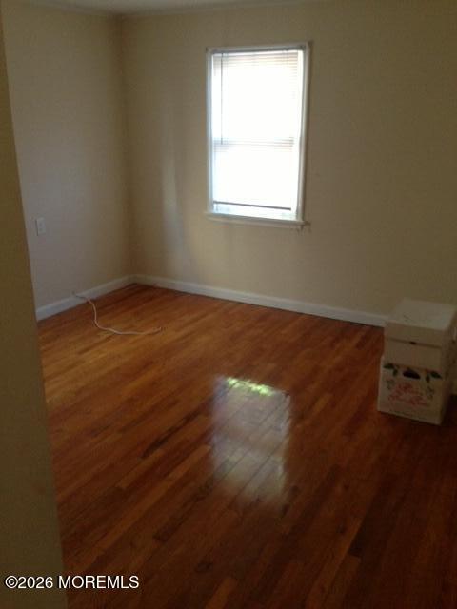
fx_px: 581
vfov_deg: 55.4
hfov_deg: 42.9
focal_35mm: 33
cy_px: 304
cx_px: 228
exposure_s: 1/20
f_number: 2.4
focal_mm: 4.13
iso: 250
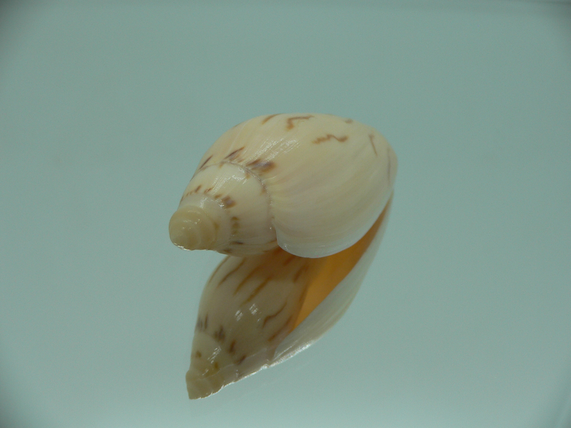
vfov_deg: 40.7
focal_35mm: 35
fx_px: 577
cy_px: 214
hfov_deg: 52.6
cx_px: 286
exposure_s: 1/80
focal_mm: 4.6
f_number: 2.8
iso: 80
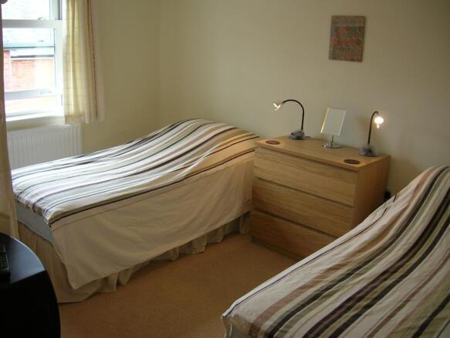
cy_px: 169
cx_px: 225
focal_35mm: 34
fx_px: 442
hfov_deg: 54.0
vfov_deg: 41.8
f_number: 2.9
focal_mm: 5.7
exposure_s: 1/36.7
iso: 50
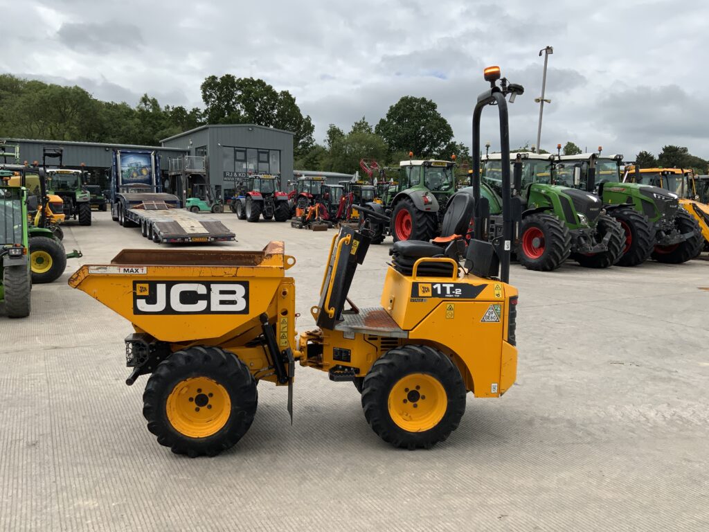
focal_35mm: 29
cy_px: 266
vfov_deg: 48.2
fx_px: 594
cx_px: 354
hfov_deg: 61.7
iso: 16
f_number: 1.8
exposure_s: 1/2320
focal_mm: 3
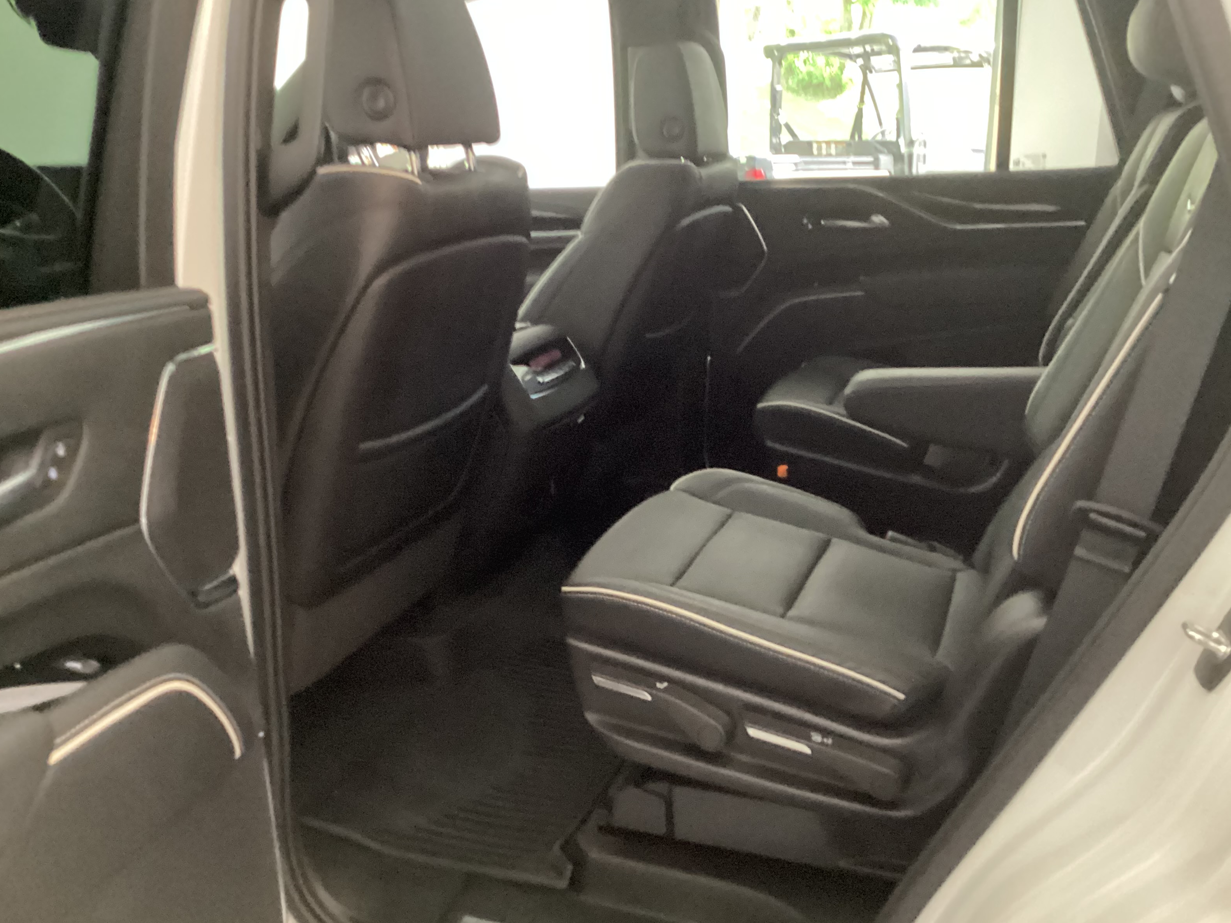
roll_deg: +0.0
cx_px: 626
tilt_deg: -9.8
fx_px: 1138
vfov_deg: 44.2
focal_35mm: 32
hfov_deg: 56.8
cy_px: 462
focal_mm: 3.3
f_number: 2.4
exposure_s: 1/17
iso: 800
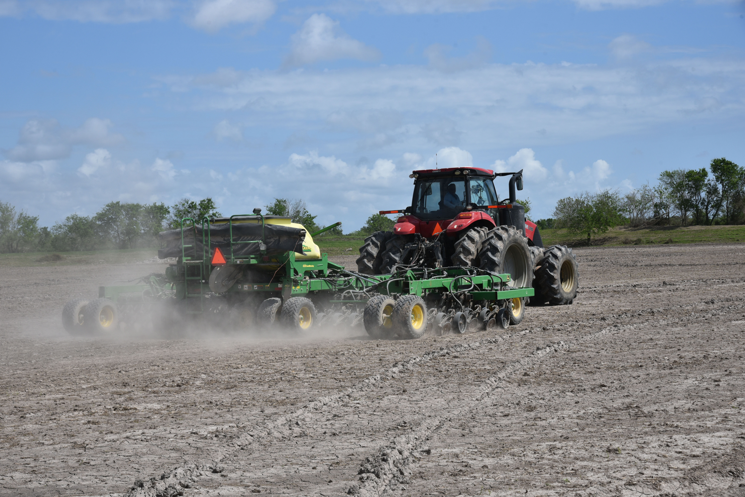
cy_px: 248
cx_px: 372
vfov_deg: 20.6
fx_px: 1366
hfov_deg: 30.5
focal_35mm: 66
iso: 400
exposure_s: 1/640
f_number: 13
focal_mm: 66
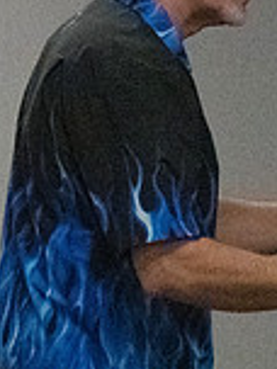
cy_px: 194
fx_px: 11459
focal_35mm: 1074
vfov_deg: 1.8
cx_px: 406
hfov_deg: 1.4
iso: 10000
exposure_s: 1/1250
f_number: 4
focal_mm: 195
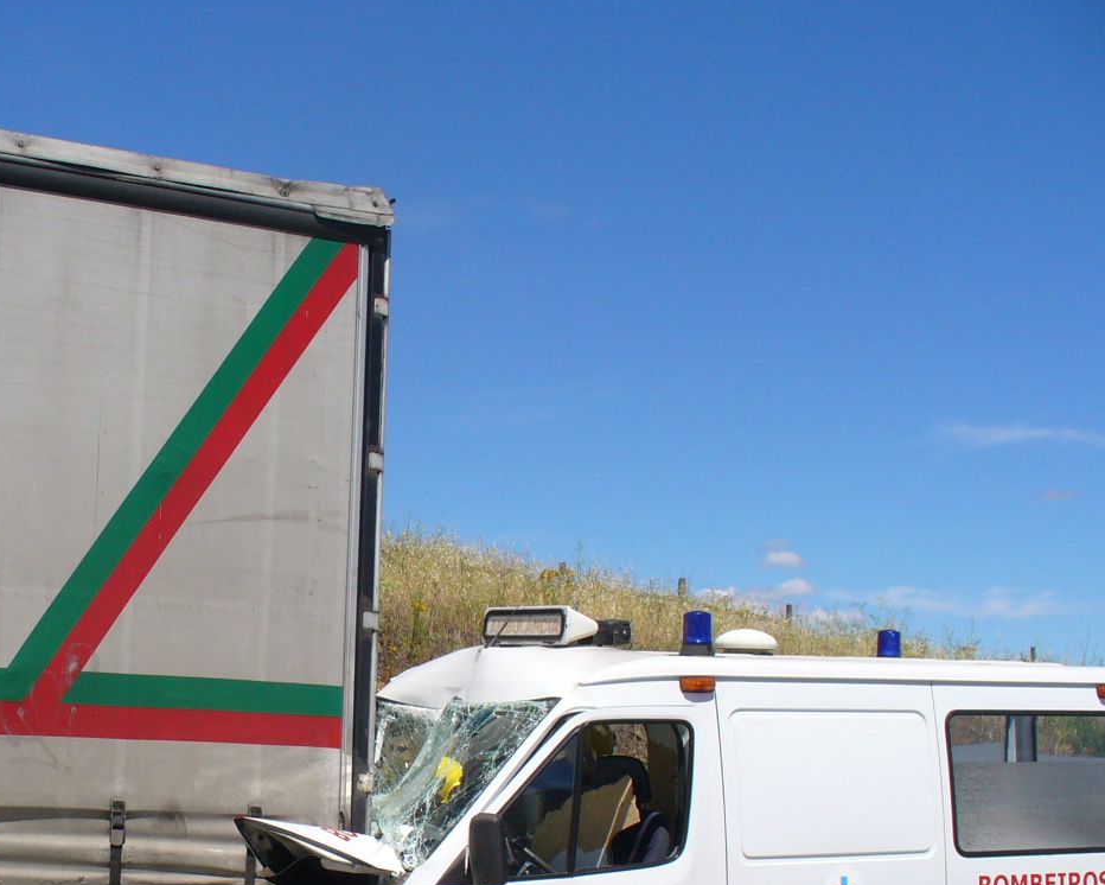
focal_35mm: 62
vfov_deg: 24.3
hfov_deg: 29.9
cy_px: 681
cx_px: 251
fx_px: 2028
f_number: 5.6
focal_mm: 6.1
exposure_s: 1/500
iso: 80
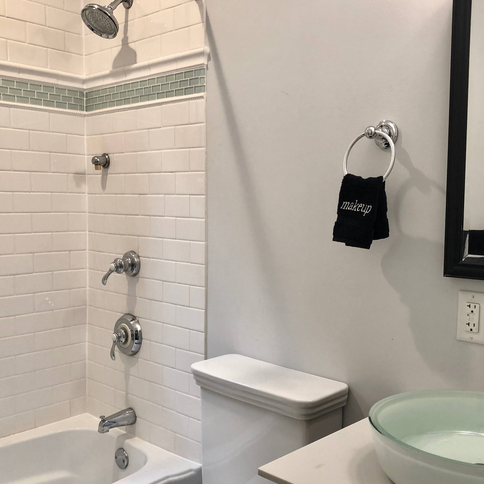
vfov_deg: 44.9
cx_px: 275
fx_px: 585
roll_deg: -1.1
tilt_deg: -6.1
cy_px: 263
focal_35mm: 37
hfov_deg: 44.8
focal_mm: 3.99
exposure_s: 1/20
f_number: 1.8
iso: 40
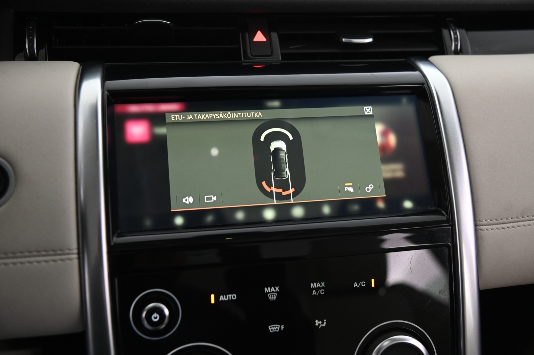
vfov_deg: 35.0
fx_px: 563
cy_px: 178
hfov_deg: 50.7
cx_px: 267
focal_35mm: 38
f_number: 4
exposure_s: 1/25
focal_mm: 38
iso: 2000
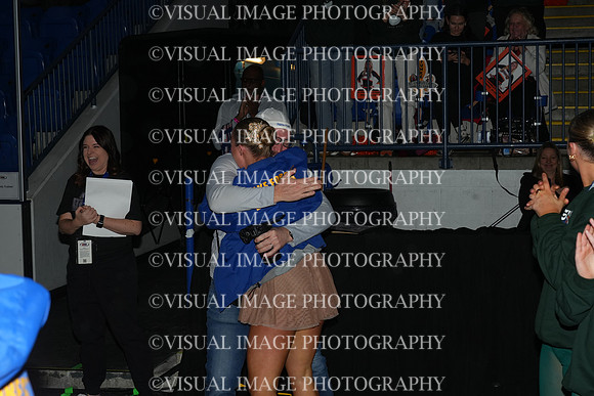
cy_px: 198
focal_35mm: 59
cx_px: 297
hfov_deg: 33.9
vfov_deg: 23.0
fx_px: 974
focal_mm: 59
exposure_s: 1/250
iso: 1250
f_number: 8
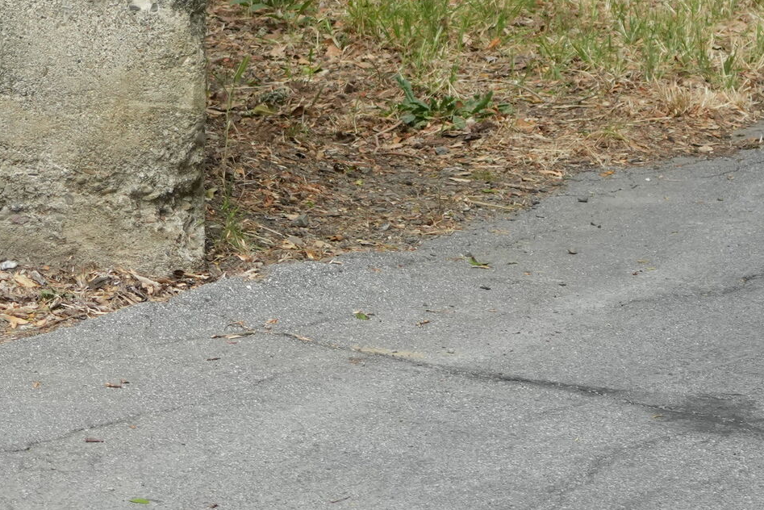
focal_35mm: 228
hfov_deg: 8.8
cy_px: -319
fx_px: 4840
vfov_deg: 5.9
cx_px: -390
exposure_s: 1/800
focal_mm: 50
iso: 500
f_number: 4.5
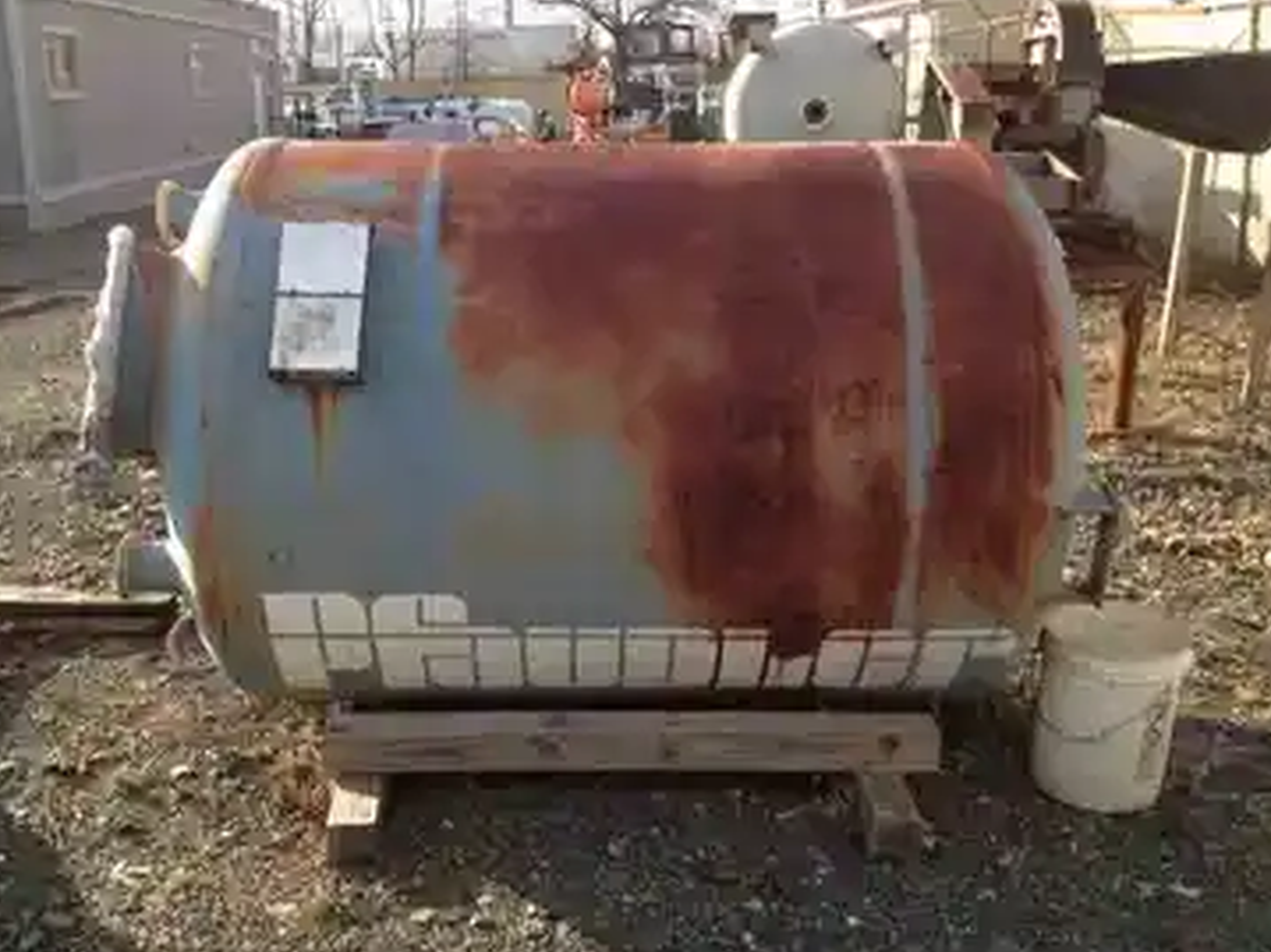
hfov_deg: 47.9
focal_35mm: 39
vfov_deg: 36.8
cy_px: 442
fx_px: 1431
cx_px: 609
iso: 50
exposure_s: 1/428
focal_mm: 4.28
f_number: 2.4
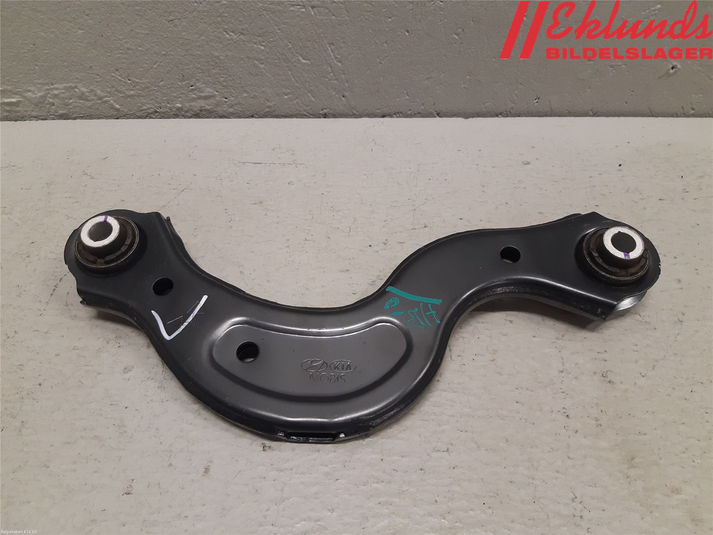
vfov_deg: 53.1
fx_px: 536
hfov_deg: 67.3
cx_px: 356
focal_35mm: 26
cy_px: 268
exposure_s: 1/50
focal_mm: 3.93
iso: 125
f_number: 1.7
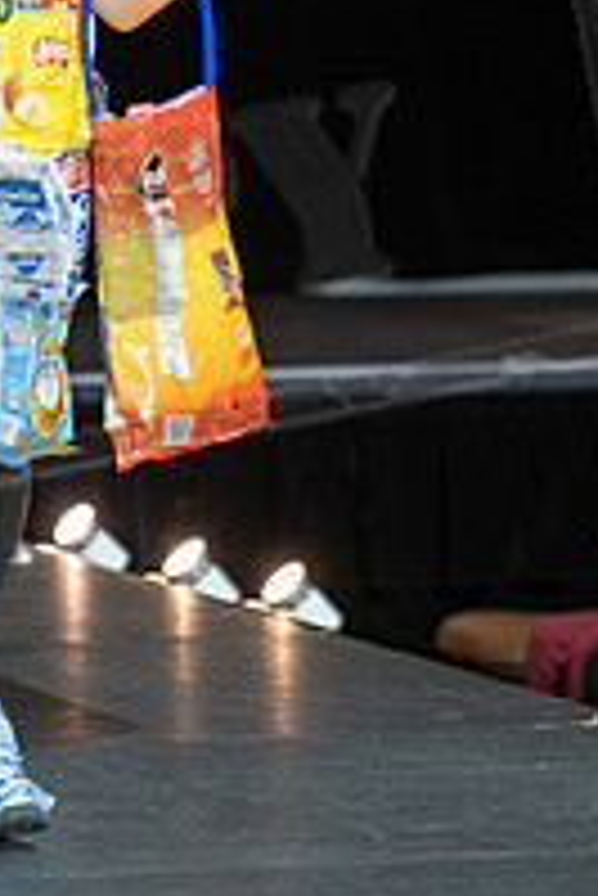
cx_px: 22
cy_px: 54
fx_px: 9053
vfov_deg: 5.6
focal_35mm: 364
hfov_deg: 3.8
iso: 2000
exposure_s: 1/320
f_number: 4
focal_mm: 161
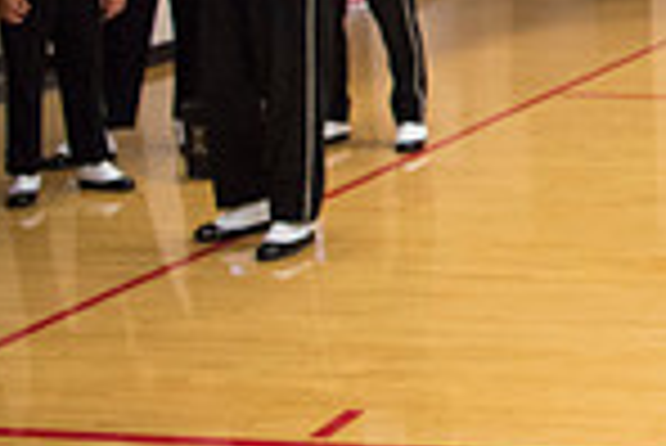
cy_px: 2
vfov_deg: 14.4
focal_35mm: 94
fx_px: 1741
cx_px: 1206
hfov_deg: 17.5
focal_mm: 24
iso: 2000
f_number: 3.2
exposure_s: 1/320
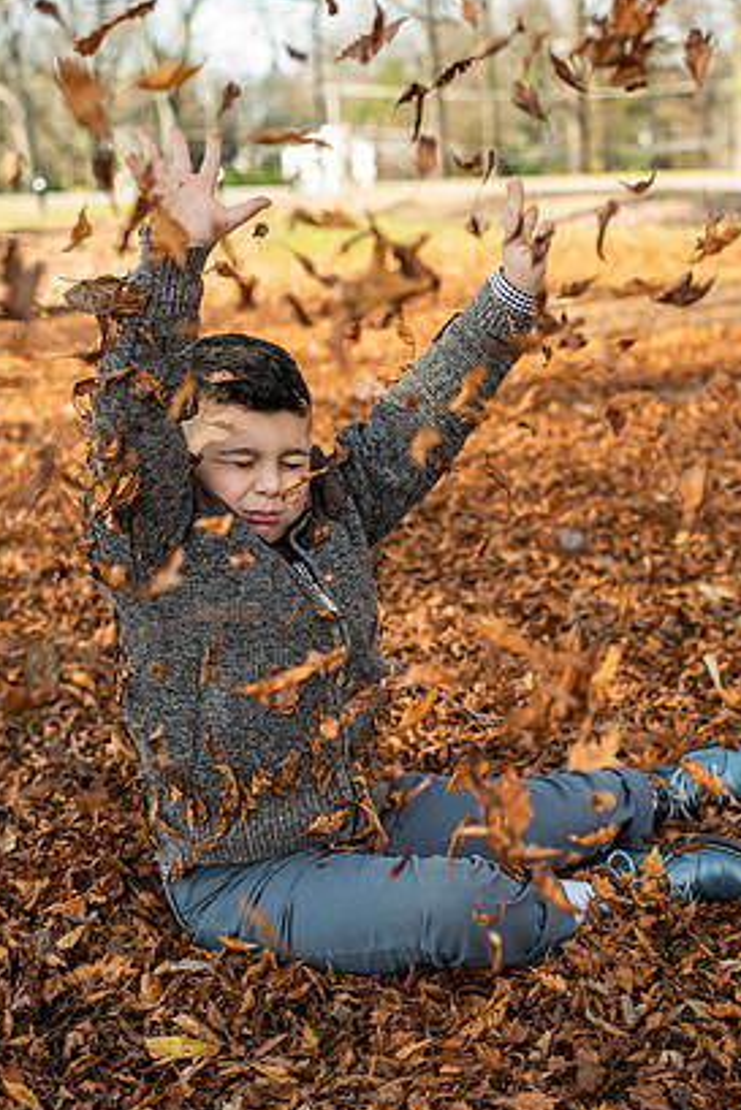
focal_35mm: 55
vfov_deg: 36.2
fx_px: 1697
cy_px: 537
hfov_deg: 24.6
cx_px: 394
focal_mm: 50
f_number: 3.5
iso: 400
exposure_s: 1/640
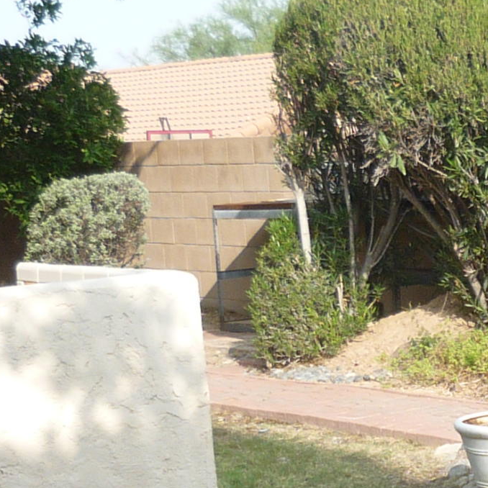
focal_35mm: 129
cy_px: 414
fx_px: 2057
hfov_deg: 13.2
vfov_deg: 13.4
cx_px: 566
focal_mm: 5.5
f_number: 2.8
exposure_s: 1/500
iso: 100
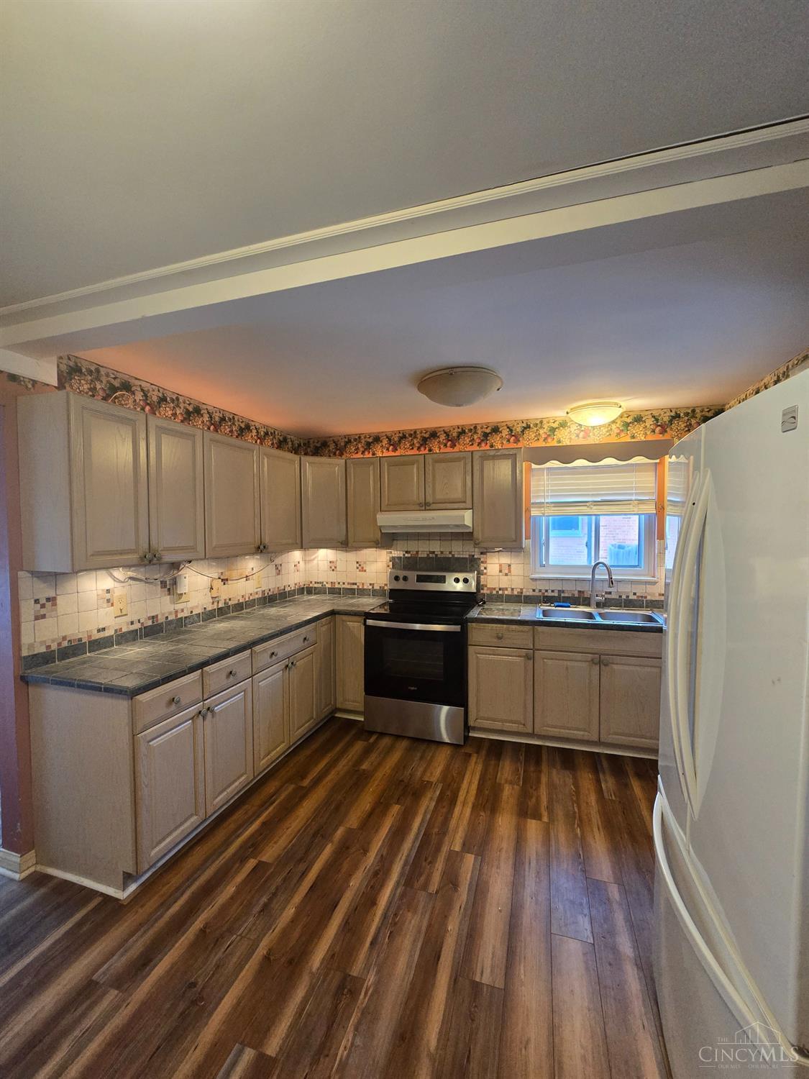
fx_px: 405
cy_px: 540
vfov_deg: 106.2
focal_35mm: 13
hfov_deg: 89.9
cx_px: 404
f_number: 2.2
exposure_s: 1/60
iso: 640
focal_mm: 2.2
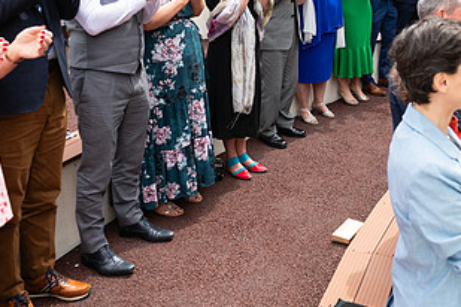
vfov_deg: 28.8
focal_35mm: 45
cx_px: 355
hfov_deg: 42.1
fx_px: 576
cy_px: 37
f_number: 3.5
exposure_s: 1/1600
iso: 250
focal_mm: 24
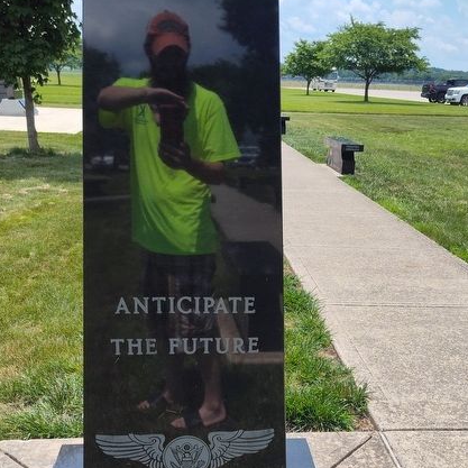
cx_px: 260
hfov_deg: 42.8
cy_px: 347
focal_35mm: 39
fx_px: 597
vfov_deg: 41.7
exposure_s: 1/1774
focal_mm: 5.56
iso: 100
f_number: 1.8
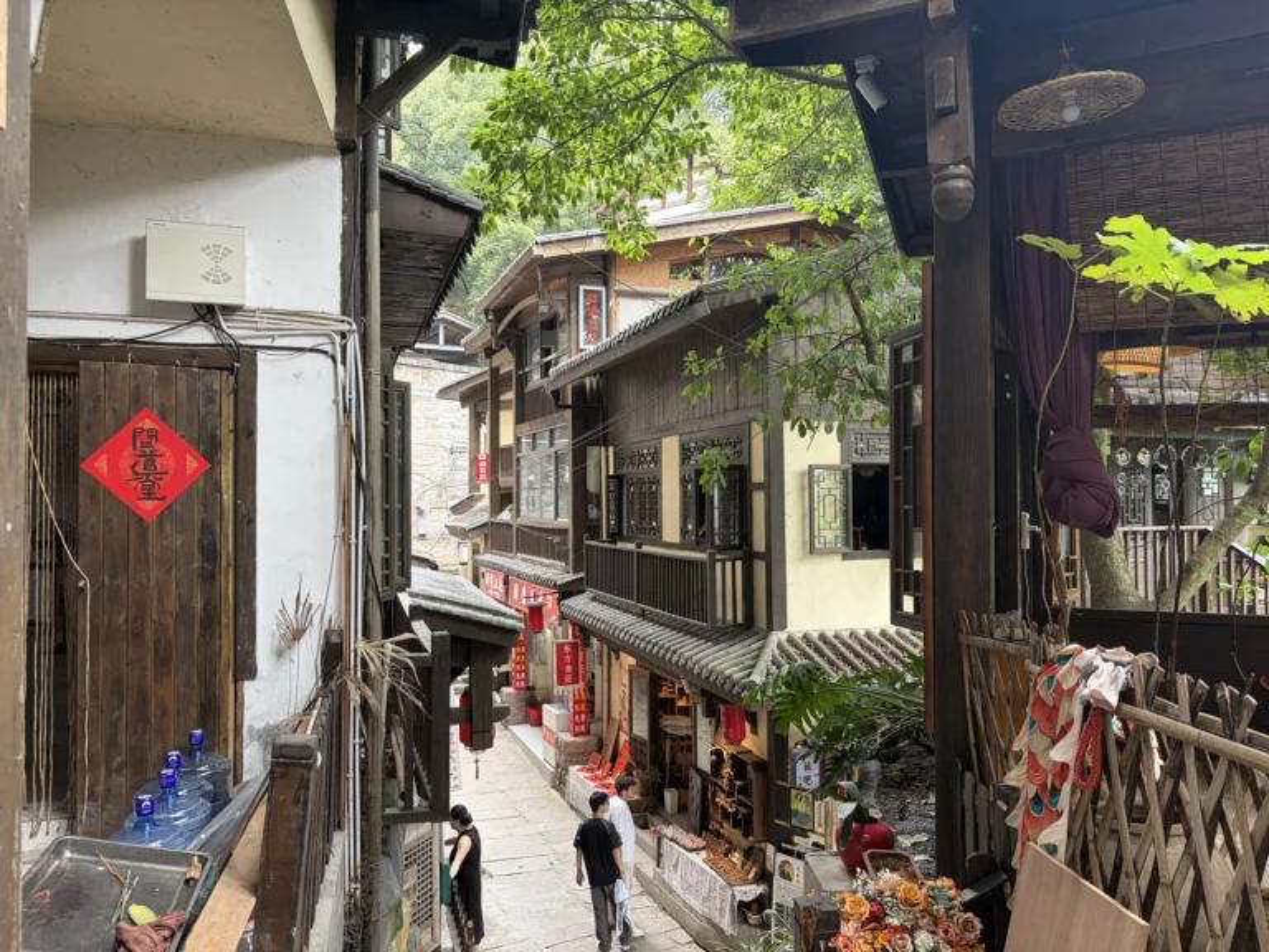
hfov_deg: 67.3
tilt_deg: +1.0
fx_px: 953
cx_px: 634
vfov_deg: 53.1
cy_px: 476
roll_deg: +0.3
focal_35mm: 26
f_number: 1.6
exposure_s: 1/122
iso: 80
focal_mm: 5.96
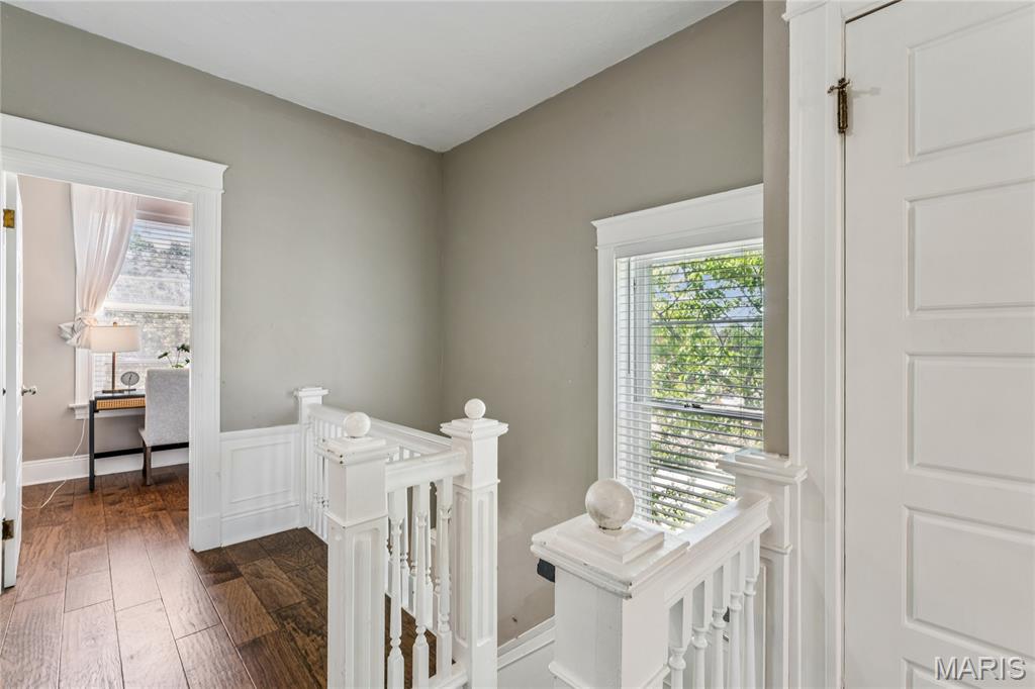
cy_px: 344
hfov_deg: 97.1
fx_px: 457
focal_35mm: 16
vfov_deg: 74.1
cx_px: 518
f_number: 13
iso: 320
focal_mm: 15.9
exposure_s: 1/5
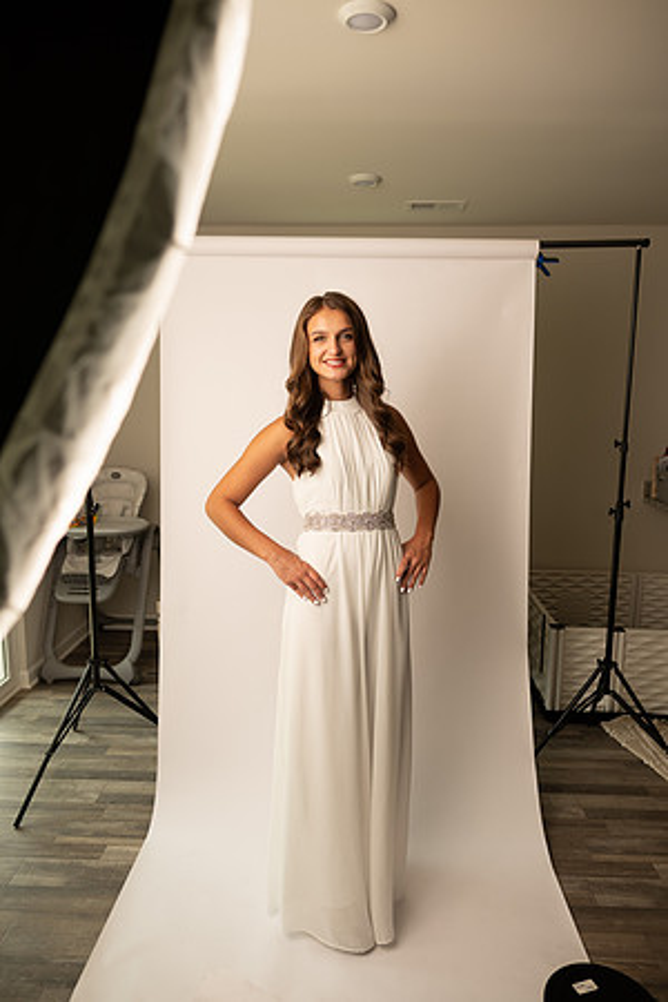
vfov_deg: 73.7
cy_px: 501
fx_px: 668
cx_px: 334
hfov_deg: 53.1
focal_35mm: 24
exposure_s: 1/160
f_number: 3.2
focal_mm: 24
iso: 100
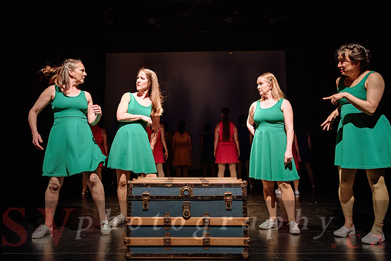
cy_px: 122
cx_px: 183
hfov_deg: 68.0
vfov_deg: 48.5
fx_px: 290
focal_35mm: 27
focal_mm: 24
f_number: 1.4
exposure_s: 1/200
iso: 1250
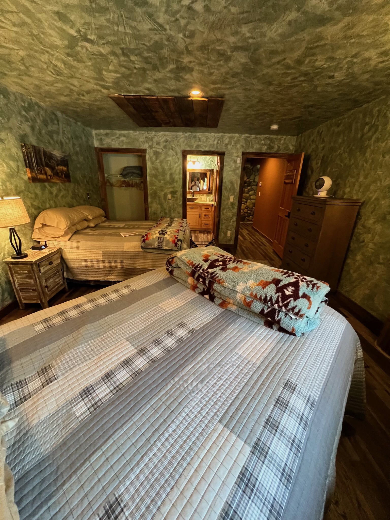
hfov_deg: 89.9
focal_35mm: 13
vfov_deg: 106.2
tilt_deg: -20.4
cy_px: 260
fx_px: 195
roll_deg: -1.5
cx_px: 195
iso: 640
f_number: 1.8
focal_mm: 1.57
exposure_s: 1/60
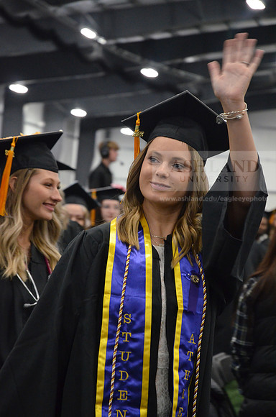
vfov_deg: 19.5
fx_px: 1213
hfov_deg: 13.0
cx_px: 138
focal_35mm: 105
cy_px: 208
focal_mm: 70
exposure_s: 1/125
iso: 3200
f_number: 4.5
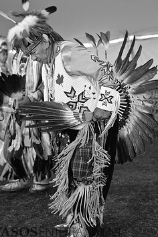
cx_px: 65
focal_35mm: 67
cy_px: 109
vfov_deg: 30.2
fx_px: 440
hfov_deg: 20.4
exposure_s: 1/400
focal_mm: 35
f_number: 1.8
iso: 1600
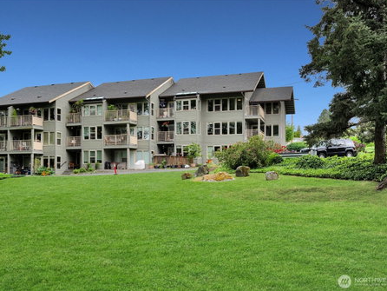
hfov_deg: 55.3
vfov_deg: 43.0
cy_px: 144
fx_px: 369
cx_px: 180
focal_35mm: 33
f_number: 13
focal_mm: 30
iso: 1600
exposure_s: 1/640
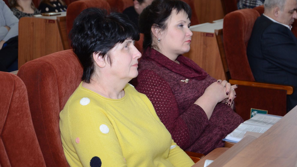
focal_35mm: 92
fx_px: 724
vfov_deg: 13.1
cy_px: 72
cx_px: 150
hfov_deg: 23.2
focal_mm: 58
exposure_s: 1/200
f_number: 5
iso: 1000
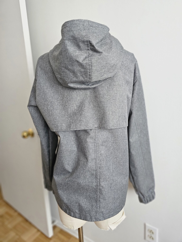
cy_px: 121
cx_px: 91
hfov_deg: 58.9
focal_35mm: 23
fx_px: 161
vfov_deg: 73.9
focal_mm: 6.3
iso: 640
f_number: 1.7
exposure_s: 1/120
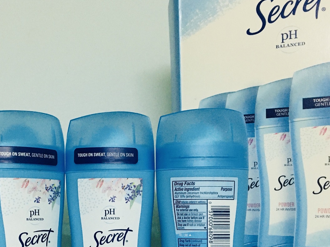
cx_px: 123
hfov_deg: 34.7
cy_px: 206
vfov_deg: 26.0
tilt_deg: +5.0
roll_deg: +0.4
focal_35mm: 55
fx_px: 524
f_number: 2.2
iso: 200
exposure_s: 1/33
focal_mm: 4.15
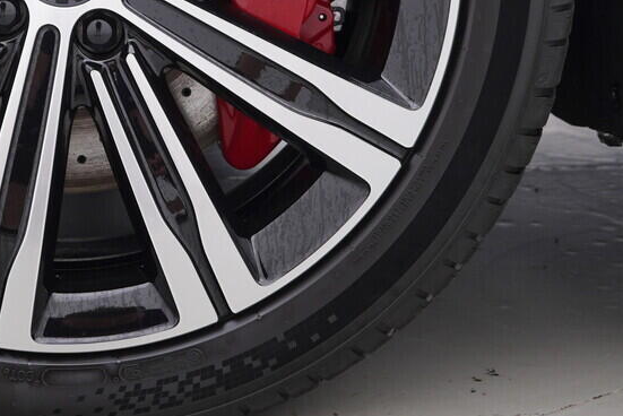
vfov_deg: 14.2
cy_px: -46
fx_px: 1628
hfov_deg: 21.4
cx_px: 110
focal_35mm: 94
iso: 125
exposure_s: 1/80
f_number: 4
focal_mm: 24
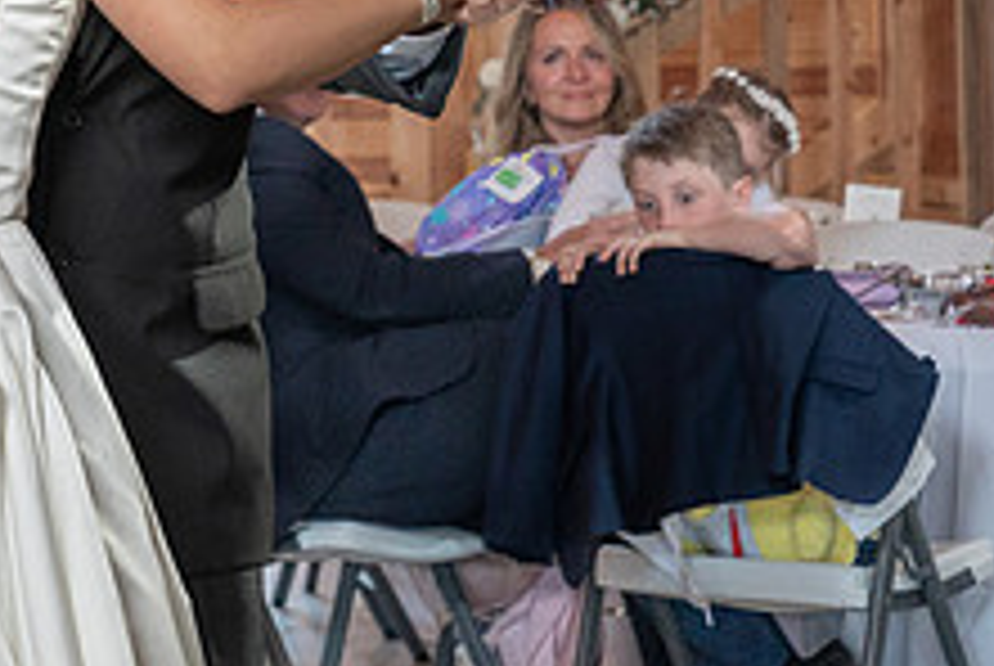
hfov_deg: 10.9
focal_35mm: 186
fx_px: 5142
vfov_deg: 7.3
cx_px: -13
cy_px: -151
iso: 2000
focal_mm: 70
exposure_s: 1/200
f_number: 5.6
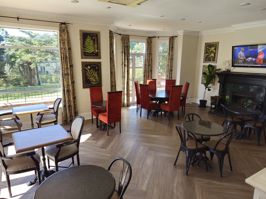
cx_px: 133
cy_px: 100
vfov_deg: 58.9
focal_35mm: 23
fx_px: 177
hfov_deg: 73.9
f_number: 1.8
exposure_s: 1/100
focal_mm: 5.54
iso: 50
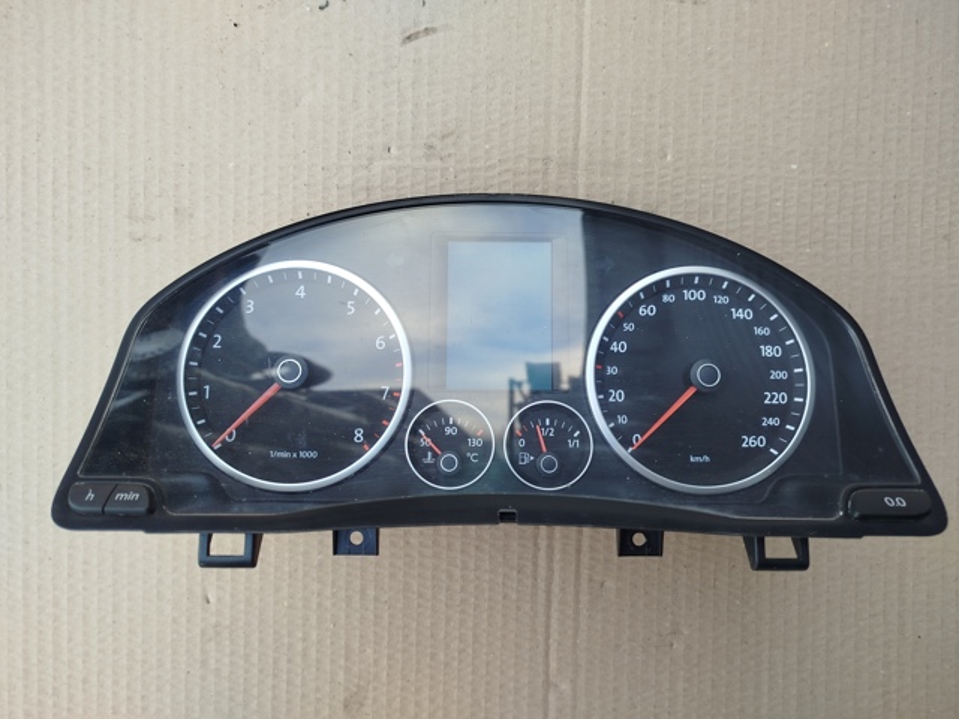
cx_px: 480
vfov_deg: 56.8
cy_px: 360
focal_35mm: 24
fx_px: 665
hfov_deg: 71.6
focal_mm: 5.31
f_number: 1.7
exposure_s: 1/50
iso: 64
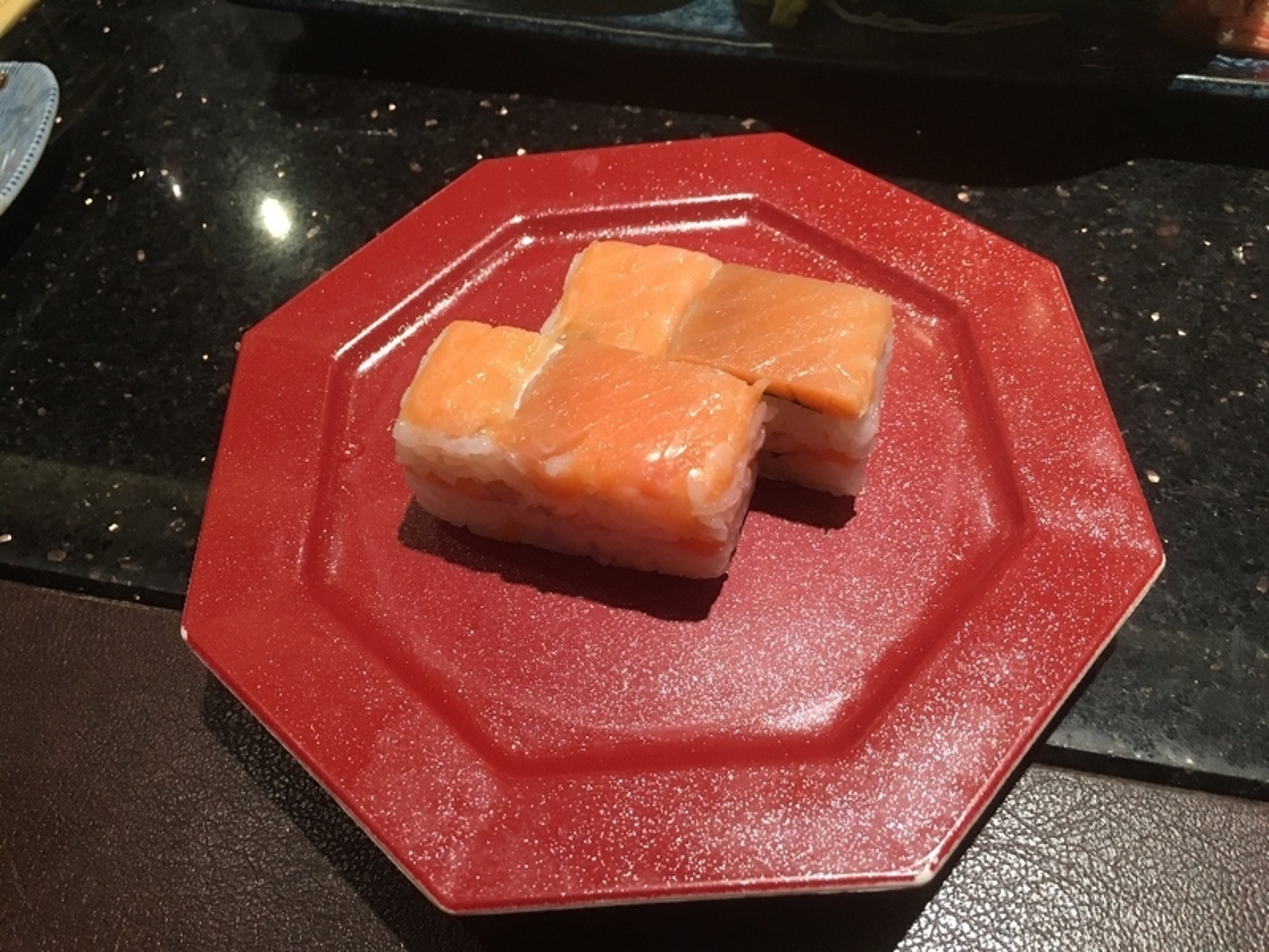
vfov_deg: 48.2
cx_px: 634
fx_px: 1063
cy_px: 476
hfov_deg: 61.7
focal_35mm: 29
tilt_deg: -52.9
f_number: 2.2
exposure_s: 1/15
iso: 80
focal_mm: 4.15
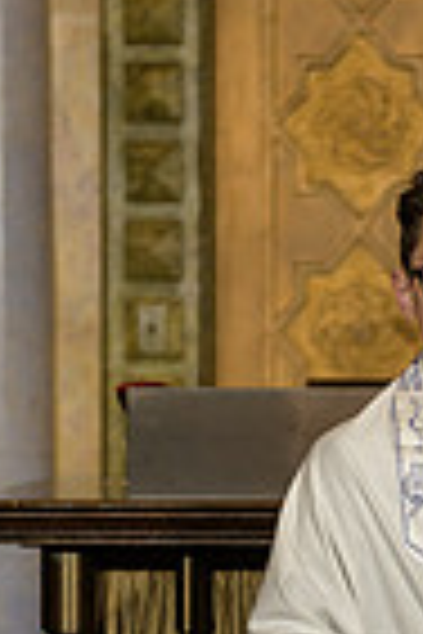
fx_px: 3489
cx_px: 495
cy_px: 625
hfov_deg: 6.9
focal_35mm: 198
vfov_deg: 10.3
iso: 250
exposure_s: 1/200
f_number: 3.2
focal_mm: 62
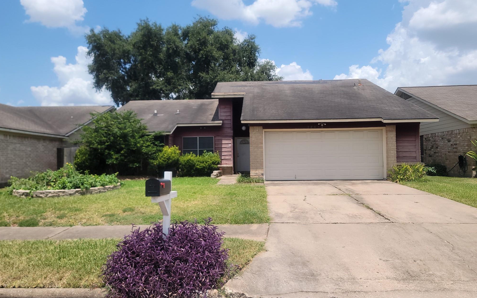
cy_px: 147
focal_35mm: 26
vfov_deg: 47.6
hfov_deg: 70.4
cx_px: 234
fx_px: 338
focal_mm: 6.7
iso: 16
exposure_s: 1/1041
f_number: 1.8
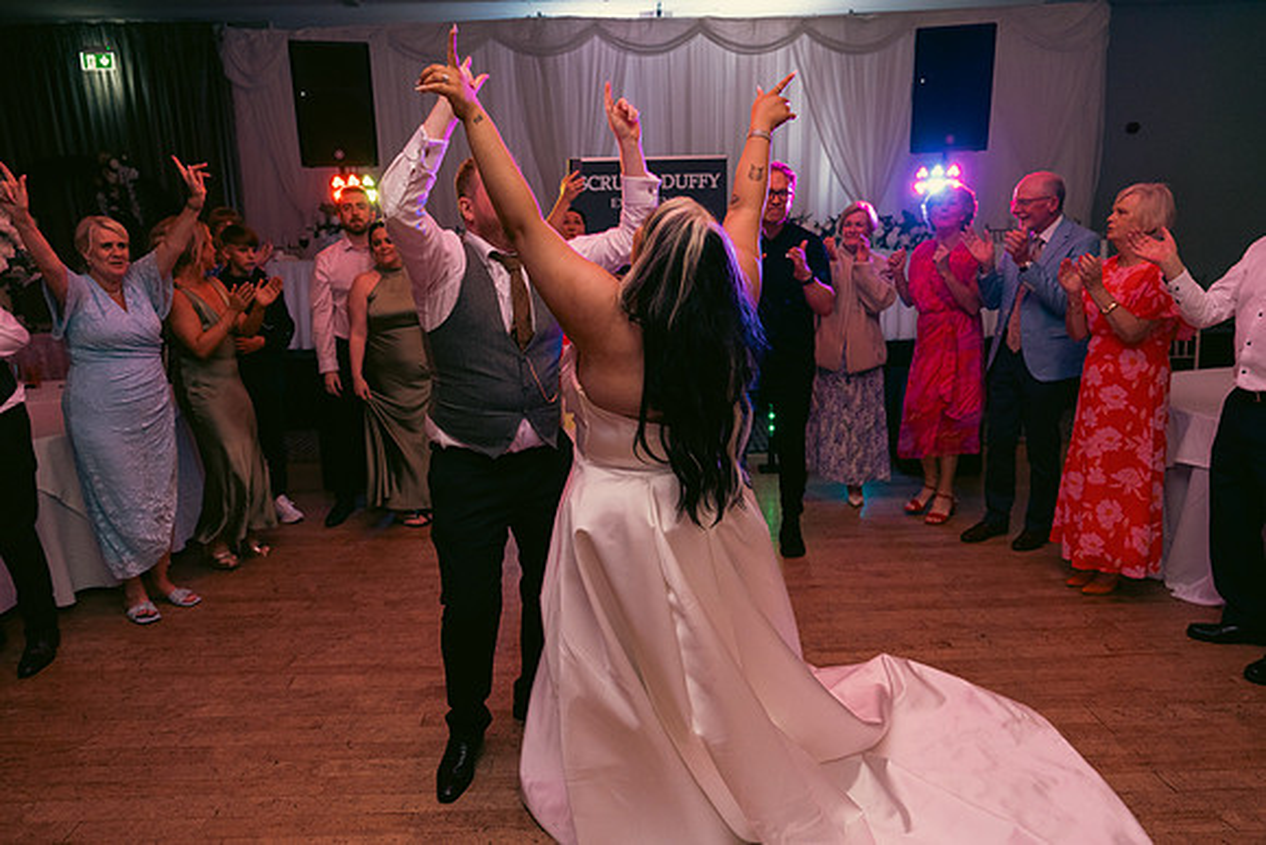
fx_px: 844
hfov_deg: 73.7
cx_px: 633
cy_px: 422
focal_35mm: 24
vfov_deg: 53.2
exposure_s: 1/160
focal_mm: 24
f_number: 3.5
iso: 2500
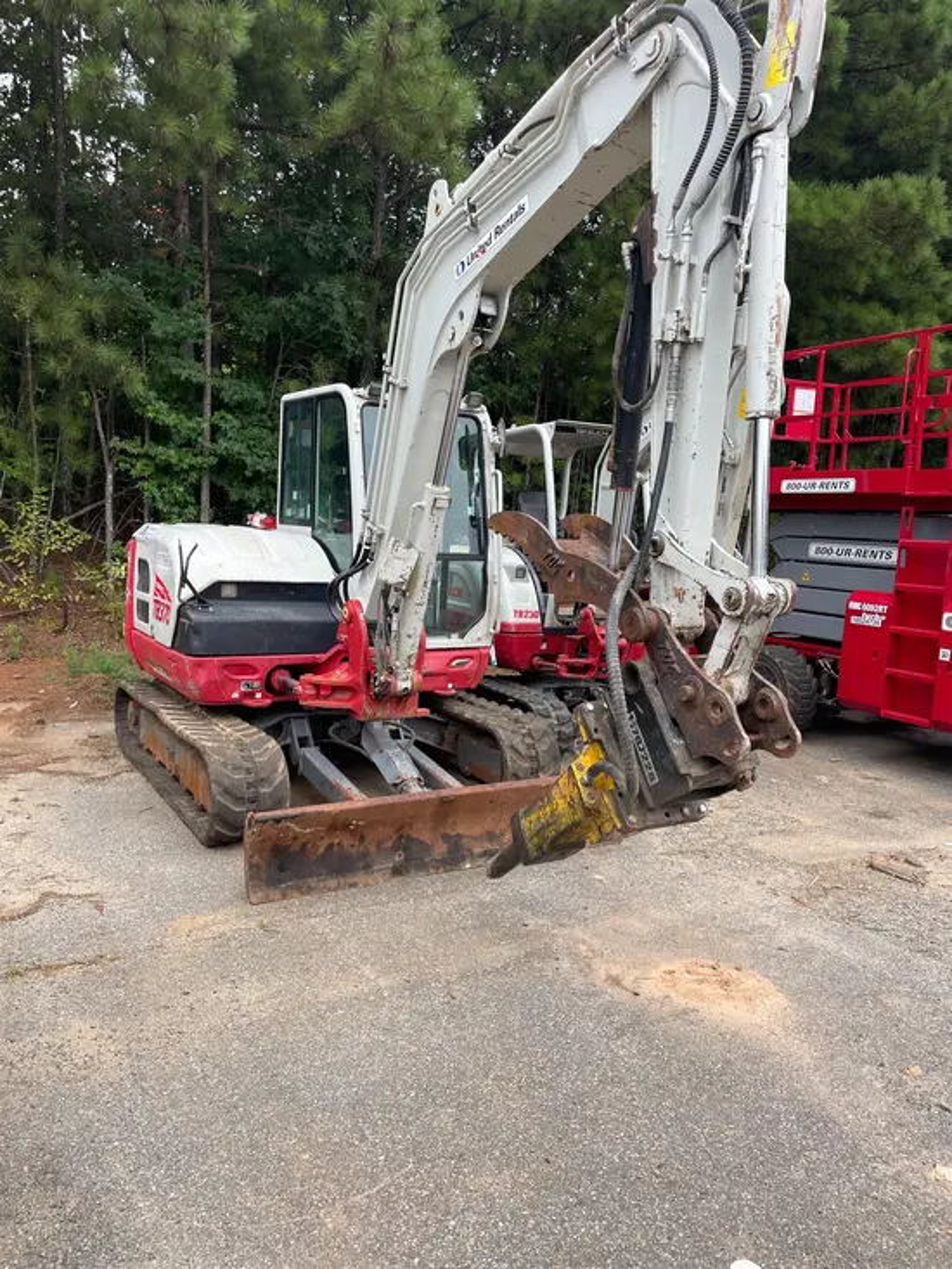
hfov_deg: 53.1
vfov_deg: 67.3
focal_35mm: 26
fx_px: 953
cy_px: 634
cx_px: 476
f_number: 1.6
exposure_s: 1/200
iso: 32
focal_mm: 4.2
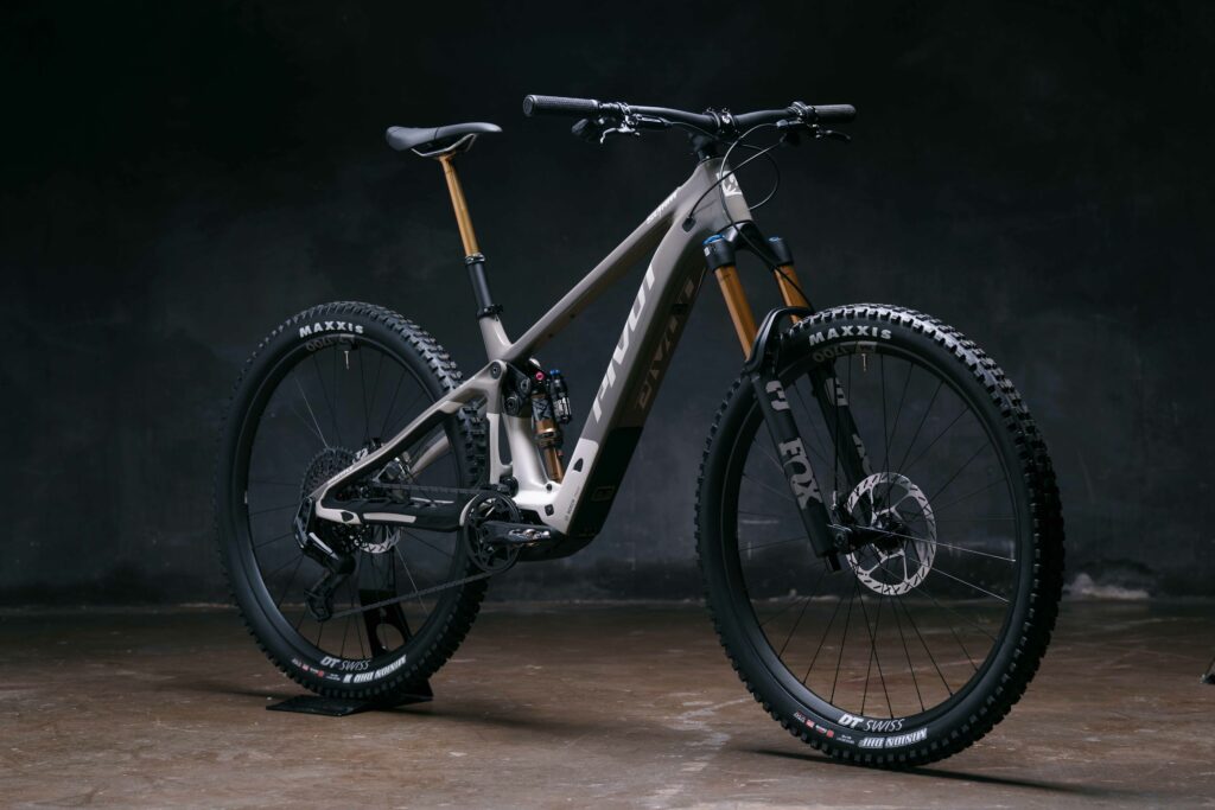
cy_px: 405
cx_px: 608
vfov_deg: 14.0
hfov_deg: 20.8
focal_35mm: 98
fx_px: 3308
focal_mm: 98
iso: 160
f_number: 5.6
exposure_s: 1/50
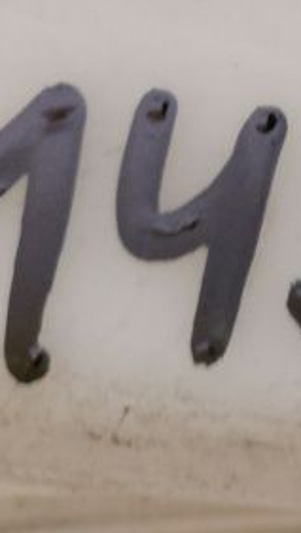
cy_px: -174
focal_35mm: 108
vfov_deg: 18.3
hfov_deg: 10.5
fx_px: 1530
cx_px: 549
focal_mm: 4.26
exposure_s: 1/17
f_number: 2
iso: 800
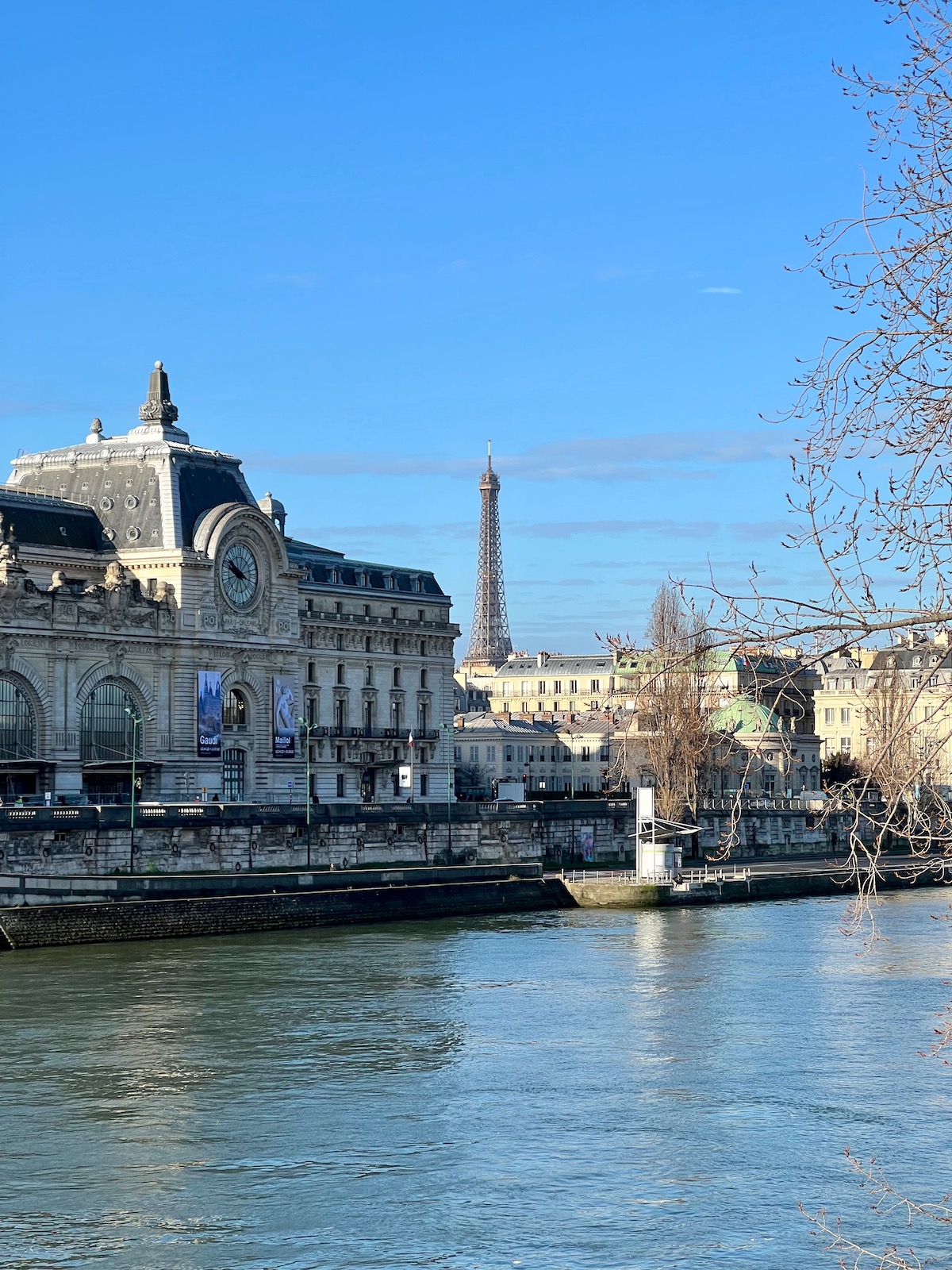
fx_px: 2824
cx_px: 476
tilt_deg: +3.9
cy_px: 635
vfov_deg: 25.3
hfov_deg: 19.1
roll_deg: +0.4
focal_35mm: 77
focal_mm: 9
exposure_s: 1/774
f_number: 2.8
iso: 32
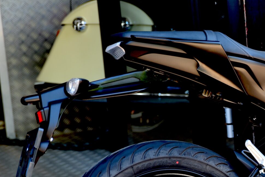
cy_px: 135
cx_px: 340
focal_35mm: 163
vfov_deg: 8.4
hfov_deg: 12.2
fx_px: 1200
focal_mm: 62
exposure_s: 1/60
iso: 100
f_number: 2.8
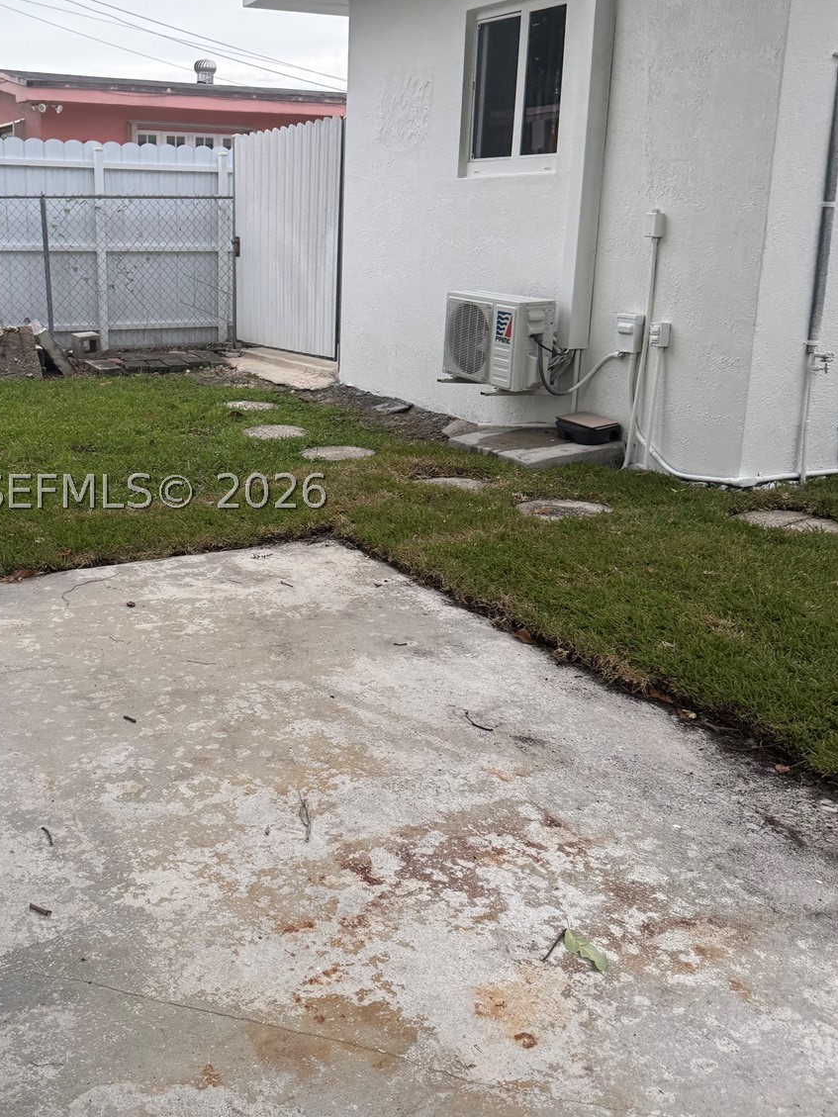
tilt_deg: -12.8
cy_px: 492
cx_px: 269
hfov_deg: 41.2
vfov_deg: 53.8
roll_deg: +2.1
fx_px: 1097
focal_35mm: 34
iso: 100
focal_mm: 6.76
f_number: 1.78
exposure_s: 1/660
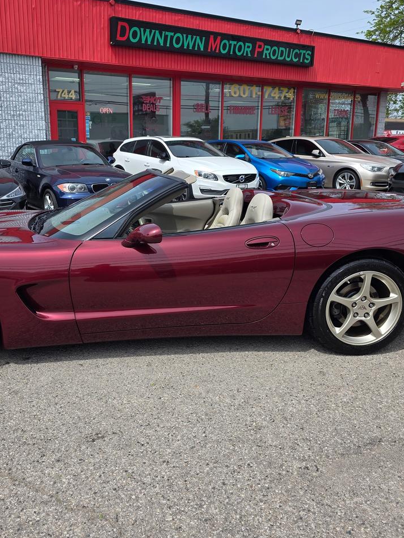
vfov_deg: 58.4
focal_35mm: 31
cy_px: 268
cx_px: 145
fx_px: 483
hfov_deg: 44.9
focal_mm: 6.3
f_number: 1.7
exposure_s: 1/4889
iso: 80
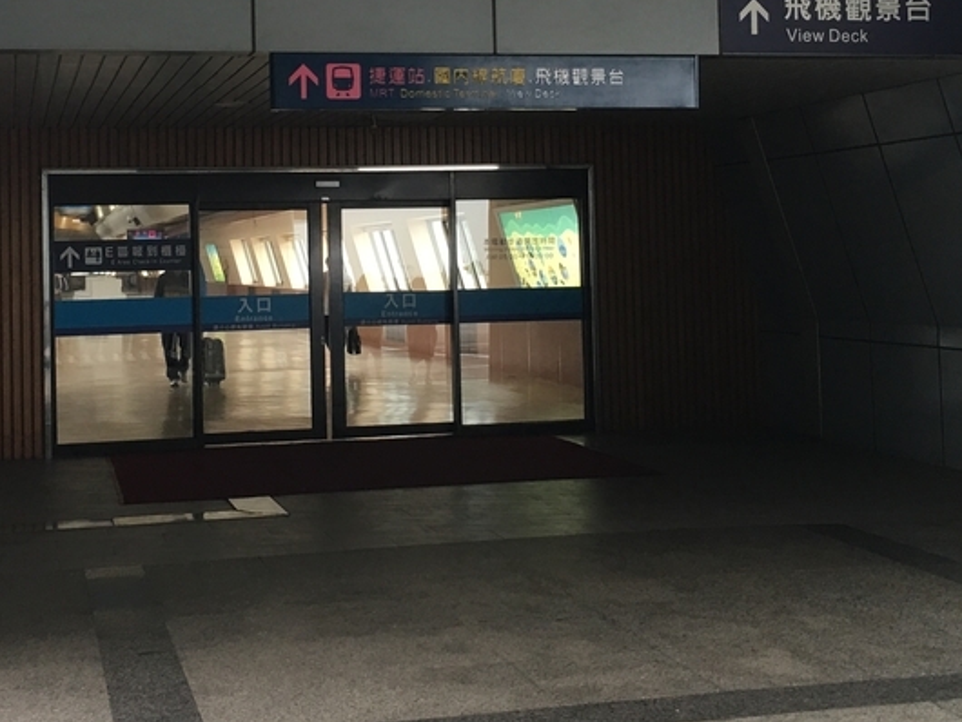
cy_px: 209
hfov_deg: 34.2
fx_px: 1557
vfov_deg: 25.9
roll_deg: +1.1
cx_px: 378
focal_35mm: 56
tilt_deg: +3.2
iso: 32
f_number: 2.2
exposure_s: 1/30
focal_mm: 4.15
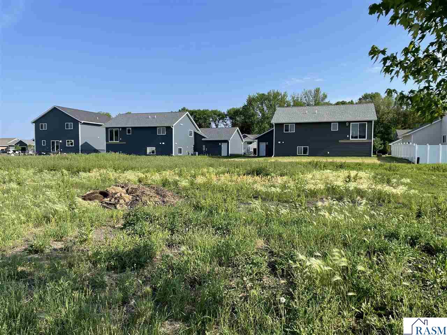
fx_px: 336
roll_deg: +0.0
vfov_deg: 53.1
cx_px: 224
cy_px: 168
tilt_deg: -2.9
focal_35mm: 26
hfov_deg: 67.3
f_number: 1.6
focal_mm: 4.2
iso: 32
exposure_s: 1/2398
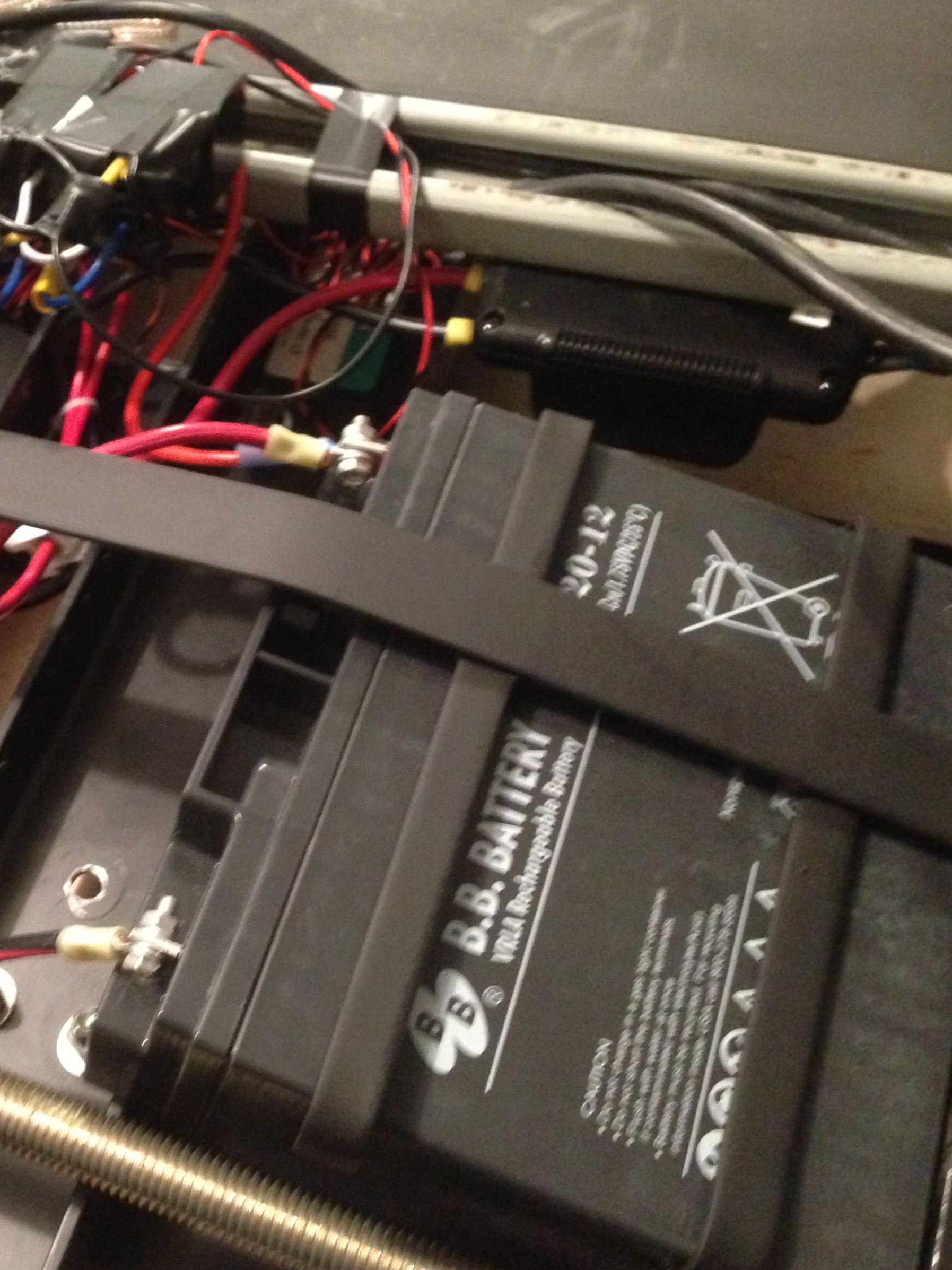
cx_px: 95
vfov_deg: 42.1
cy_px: 640
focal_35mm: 45
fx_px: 1650
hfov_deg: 30.7
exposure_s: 1/15
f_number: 2.4
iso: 640
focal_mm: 4.12
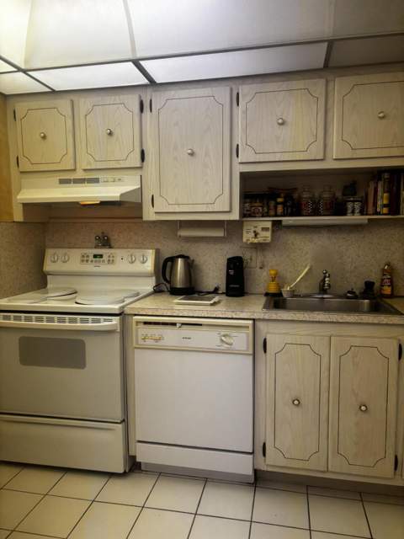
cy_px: 270
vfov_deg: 67.3
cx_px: 202
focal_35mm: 26
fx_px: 405
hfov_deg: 53.1
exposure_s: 1/120
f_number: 1.6
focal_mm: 5.96
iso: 100
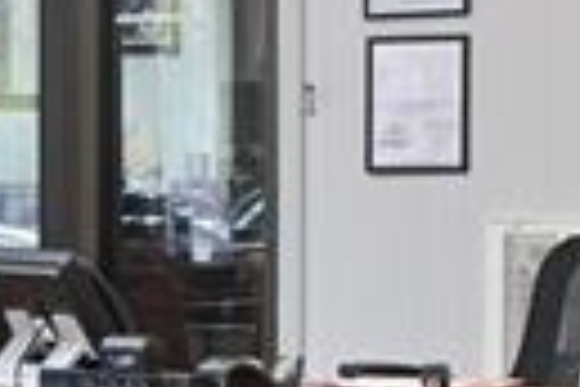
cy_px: 209
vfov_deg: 9.2
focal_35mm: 149
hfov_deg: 13.8
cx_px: 364
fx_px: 2400
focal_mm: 30
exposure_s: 1/100
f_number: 8
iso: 1600
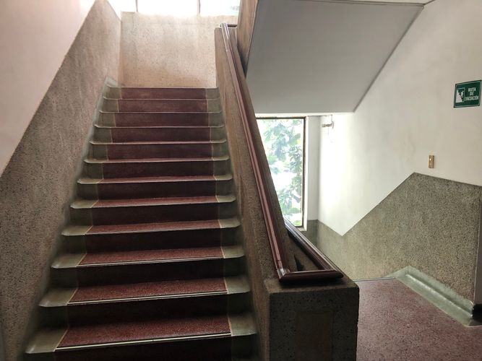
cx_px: 241
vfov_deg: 49.7
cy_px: 180
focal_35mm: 28
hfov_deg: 63.5
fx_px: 390
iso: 50
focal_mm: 3.99
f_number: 1.8
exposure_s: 1/15
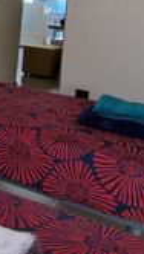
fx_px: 405
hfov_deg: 17.4
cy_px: 8
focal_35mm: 60
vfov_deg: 32.4
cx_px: -91
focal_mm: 2.2
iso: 50
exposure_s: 1/246
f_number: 2.2
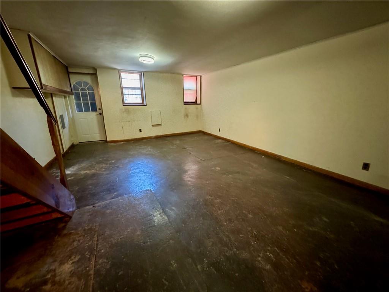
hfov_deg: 102.1
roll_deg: +0.0
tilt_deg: -16.5
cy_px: 146
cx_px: 194
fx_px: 157
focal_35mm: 14
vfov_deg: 85.7
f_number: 2.2
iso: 1250
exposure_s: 1/40
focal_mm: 2.22
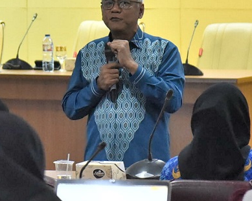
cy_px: 55
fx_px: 2729
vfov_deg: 4.2
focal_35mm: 366
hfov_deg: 5.3
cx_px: 34
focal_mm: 100
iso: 6400
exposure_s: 1/200
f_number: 4.5
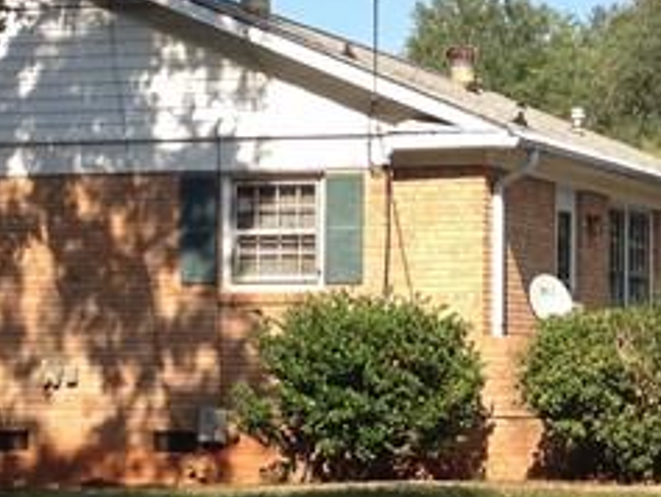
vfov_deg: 9.8
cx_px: 527
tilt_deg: -2.3
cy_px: 383
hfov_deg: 13.0
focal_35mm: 151
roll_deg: +0.0
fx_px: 2885
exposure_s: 1/920
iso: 50
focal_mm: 4.28
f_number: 2.4
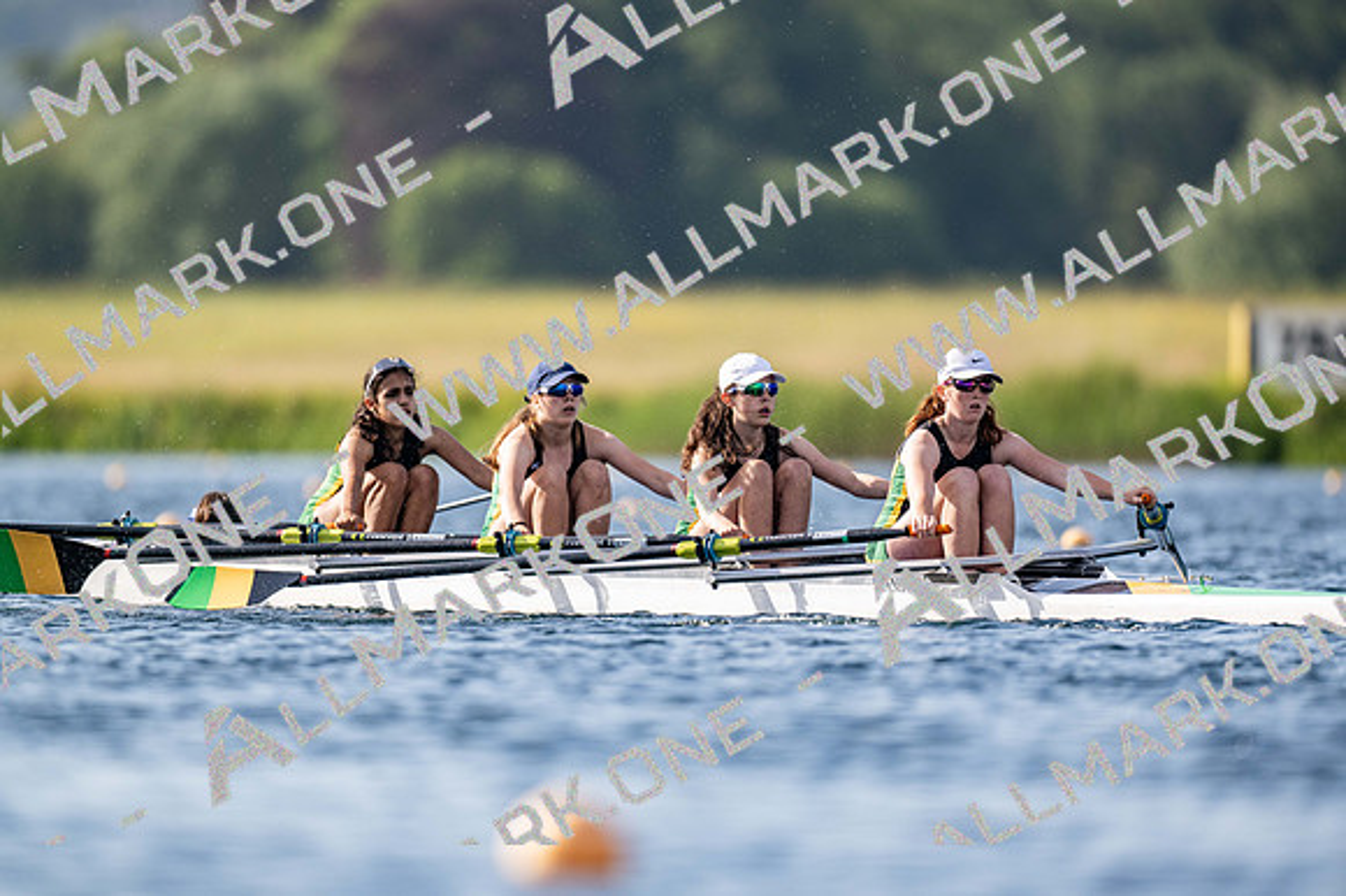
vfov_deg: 2.3
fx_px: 22425
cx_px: 673
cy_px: 448
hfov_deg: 3.4
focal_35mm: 600
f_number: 4
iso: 320
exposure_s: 1/2500
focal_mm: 600
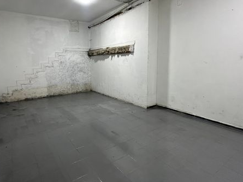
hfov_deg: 78.6
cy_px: 79
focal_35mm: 21
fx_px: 147
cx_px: 105
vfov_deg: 63.1
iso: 250
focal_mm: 2.22
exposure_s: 1/120
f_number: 2.2
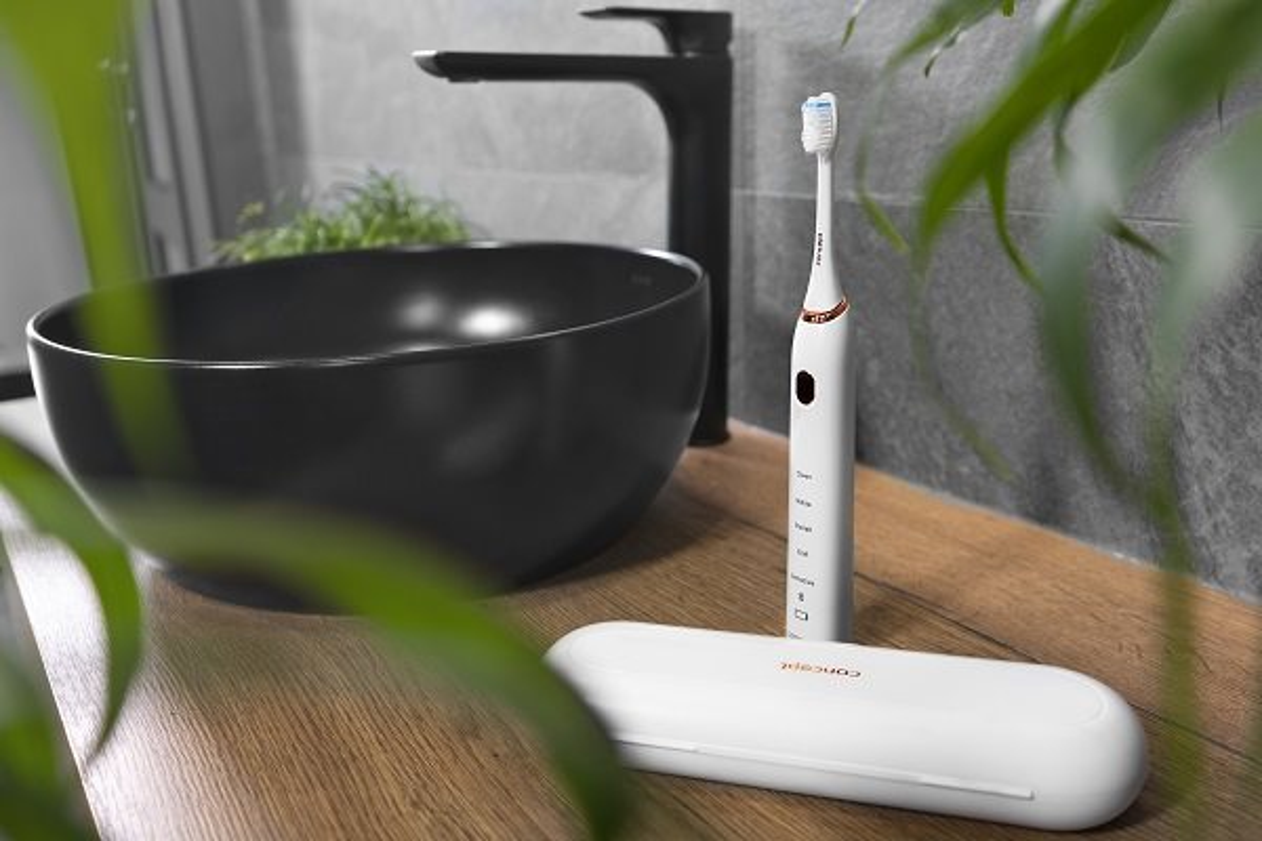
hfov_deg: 63.7
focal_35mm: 29
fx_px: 1017
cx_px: 631
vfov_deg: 45.0
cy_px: 420
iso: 800
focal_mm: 29
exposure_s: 1/100
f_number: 4
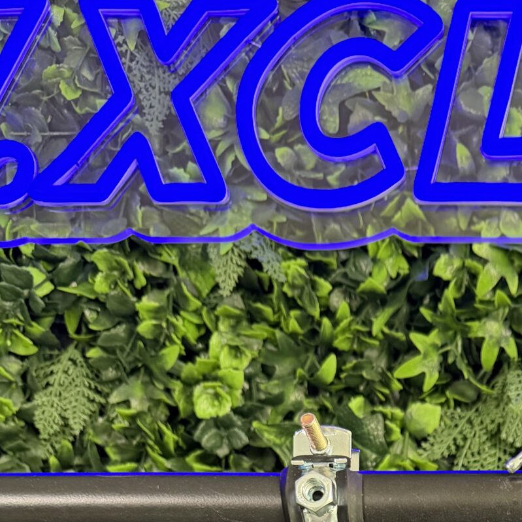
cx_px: 544
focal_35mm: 68
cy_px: 798
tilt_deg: -6.2
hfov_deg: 24.0
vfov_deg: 21.1
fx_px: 1160
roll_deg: +0.5
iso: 500
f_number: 1.78
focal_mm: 6.76
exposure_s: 1/50
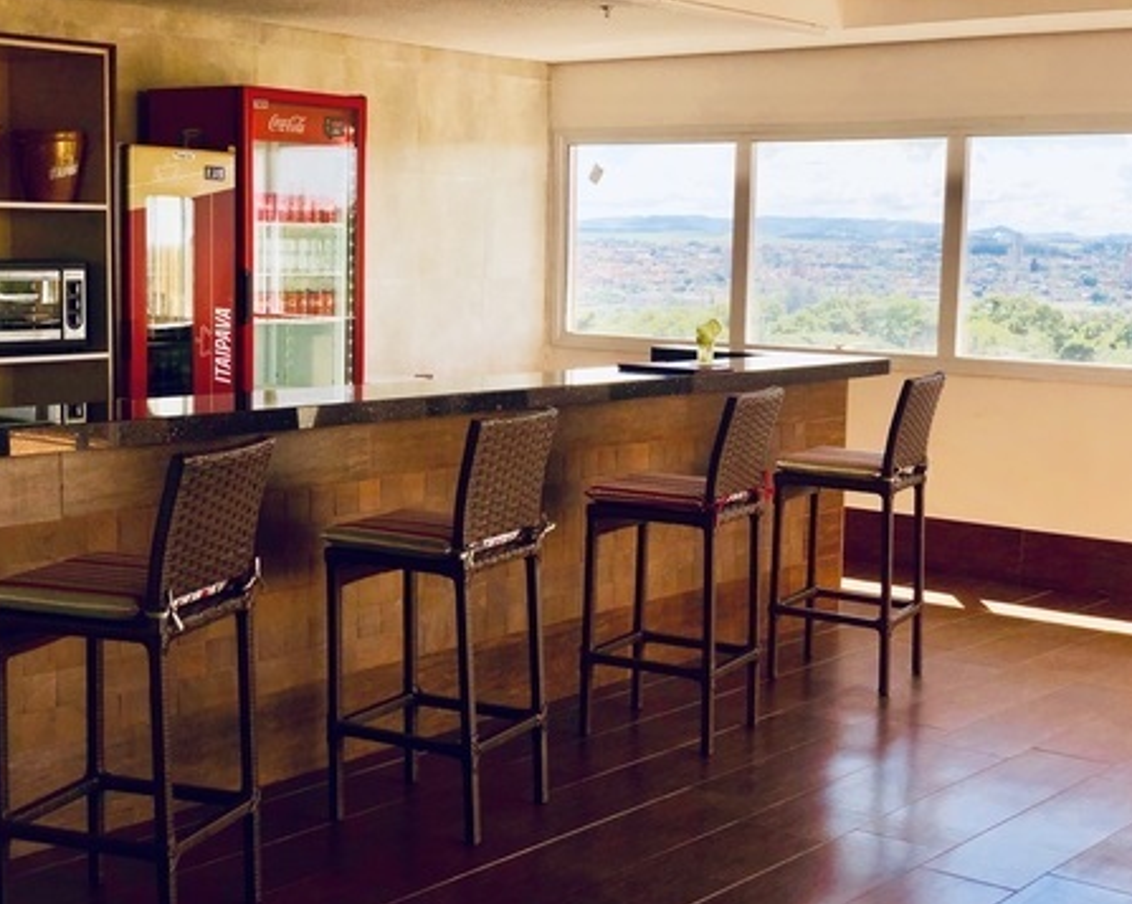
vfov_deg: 27.6
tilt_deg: -5.7
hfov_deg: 34.2
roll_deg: -0.9
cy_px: 455
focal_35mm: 55
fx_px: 1841
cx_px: 547
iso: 16
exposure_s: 1/249
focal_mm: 6
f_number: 2.4
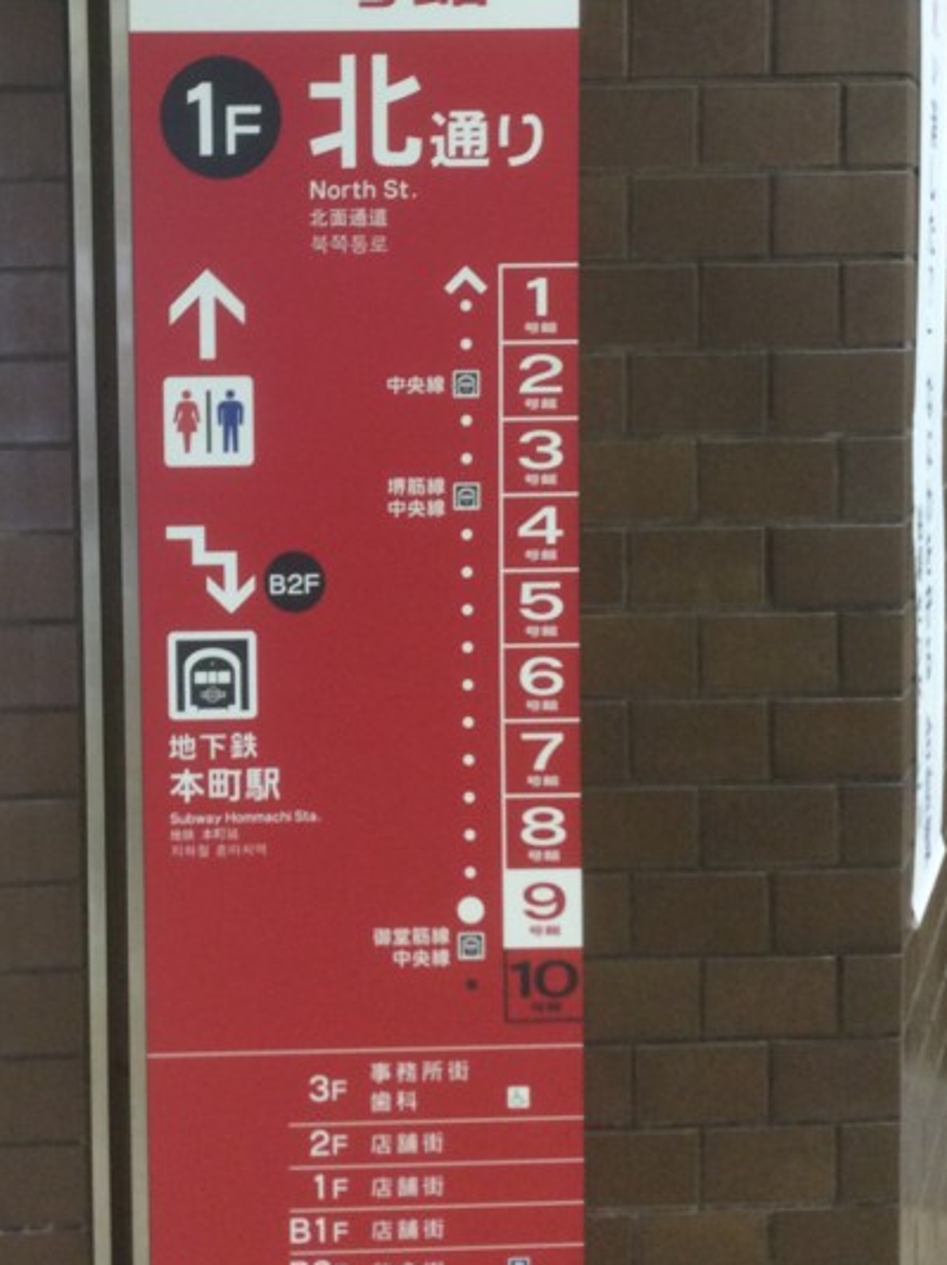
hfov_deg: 29.9
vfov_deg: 39.2
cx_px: 287
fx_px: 1753
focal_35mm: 48
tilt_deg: -2.9
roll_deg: +1.2
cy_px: 413
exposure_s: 1/24
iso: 80
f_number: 2.4
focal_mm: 3.3
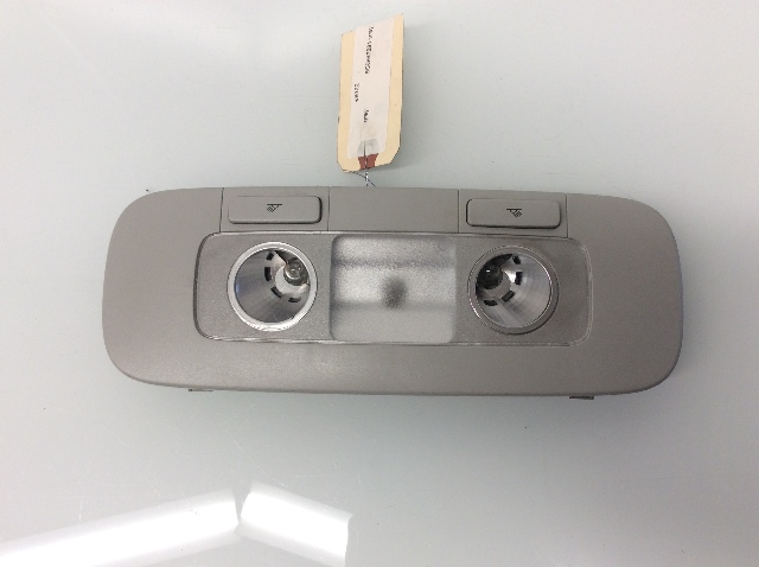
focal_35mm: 32
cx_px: 380
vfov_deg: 44.1
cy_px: 284
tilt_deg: -79.4
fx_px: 701
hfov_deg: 56.9
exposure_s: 1/60
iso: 40
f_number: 2.4
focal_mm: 3.3
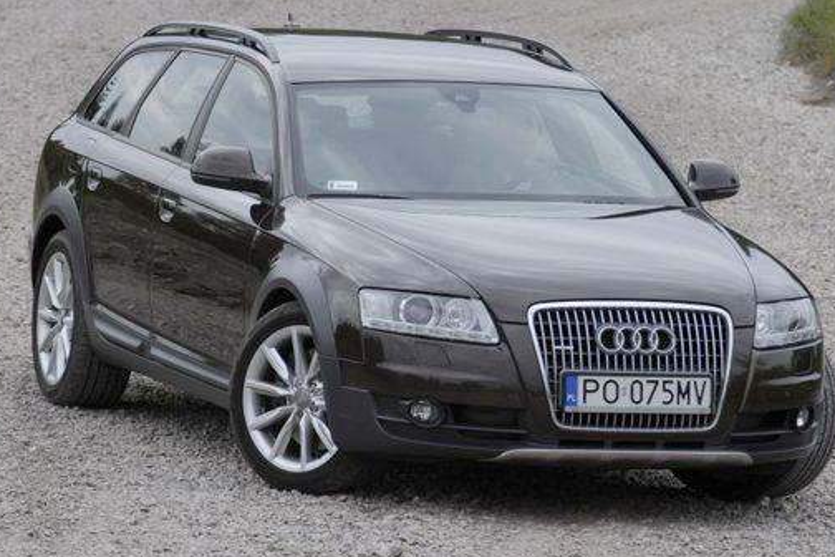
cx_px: 394
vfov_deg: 4.3
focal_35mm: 322
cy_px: 302
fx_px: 7468
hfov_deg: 6.4
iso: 100
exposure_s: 1/160
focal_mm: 180
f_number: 6.3
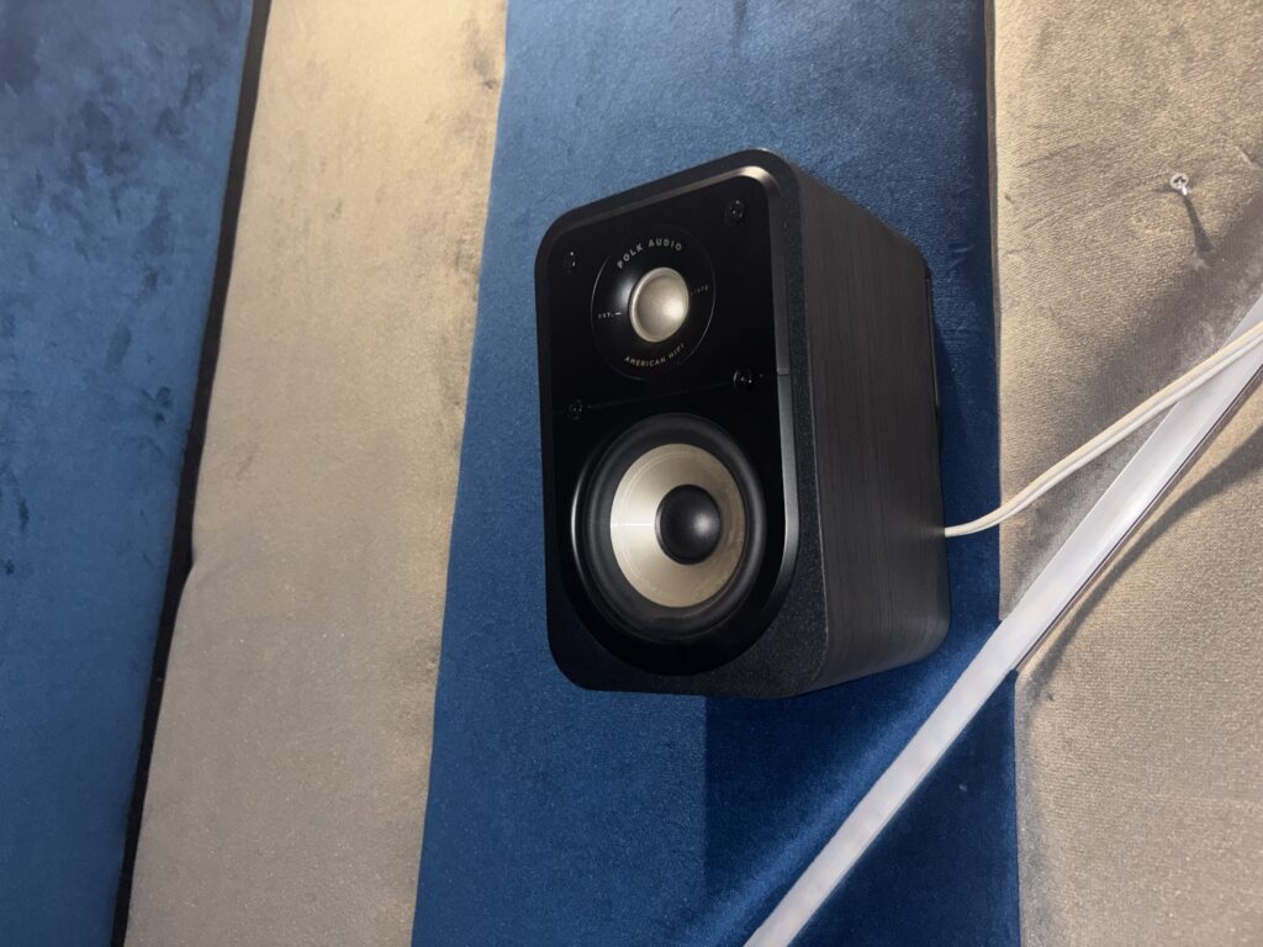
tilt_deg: +11.0
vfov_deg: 53.1
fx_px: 949
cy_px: 474
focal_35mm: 26
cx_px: 632
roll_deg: -3.4
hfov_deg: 67.3
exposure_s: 1/14
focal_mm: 5.96
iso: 125
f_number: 1.6
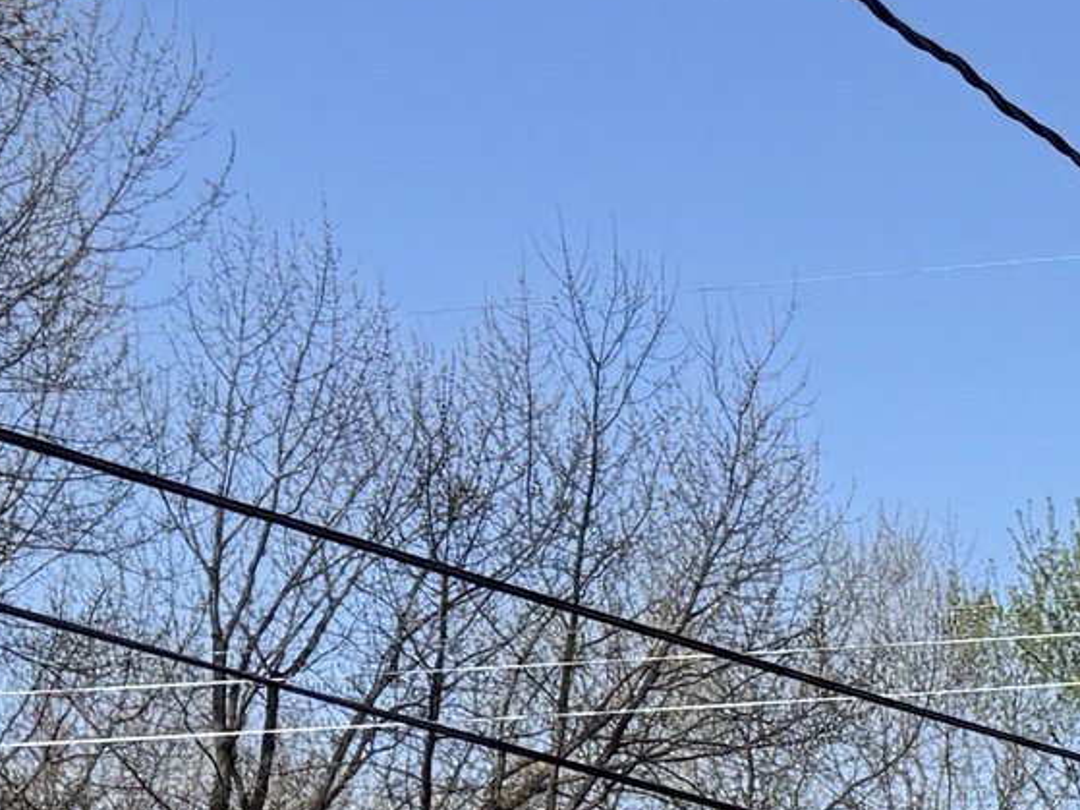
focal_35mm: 132
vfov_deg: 10.4
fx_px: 4117
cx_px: 2011
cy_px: 1579
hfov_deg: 13.3
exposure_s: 1/4673
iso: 80
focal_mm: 6.76
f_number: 1.78
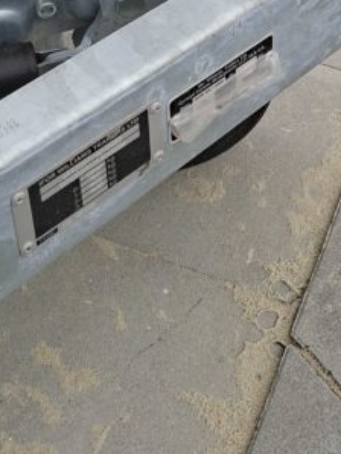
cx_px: 285
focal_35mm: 79
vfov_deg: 21.4
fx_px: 1036
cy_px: -193
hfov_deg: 18.5
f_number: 1.8
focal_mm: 5.54
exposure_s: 1/348
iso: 50
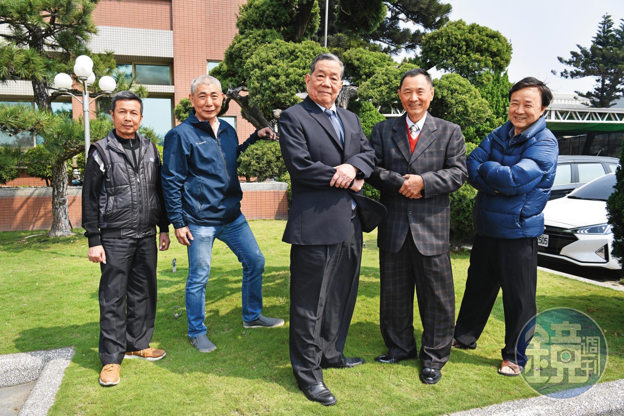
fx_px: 503
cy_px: 208
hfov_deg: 63.7
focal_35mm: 29
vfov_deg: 45.0
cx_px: 312
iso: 200
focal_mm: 29
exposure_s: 1/350
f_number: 9.5
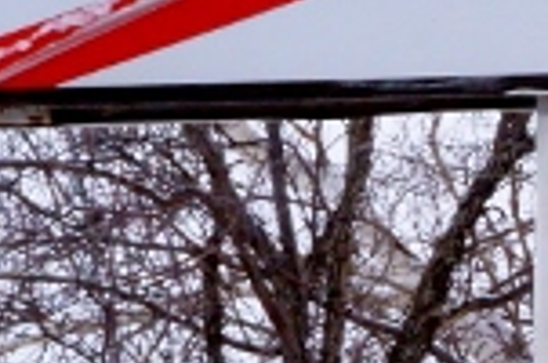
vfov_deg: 3.1
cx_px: 1158
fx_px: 6648
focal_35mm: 438
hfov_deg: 4.6
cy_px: 316
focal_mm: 55
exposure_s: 1/100
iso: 2500
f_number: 22
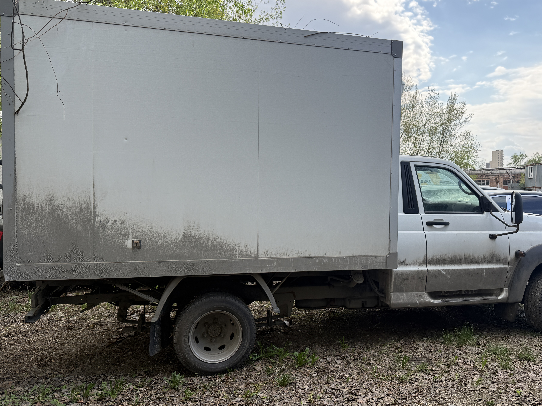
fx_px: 423
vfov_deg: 51.3
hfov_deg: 65.2
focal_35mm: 27
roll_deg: +0.3
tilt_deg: -2.3
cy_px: 212
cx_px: 290
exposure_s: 1/1139
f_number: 1.78
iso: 100
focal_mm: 6.76
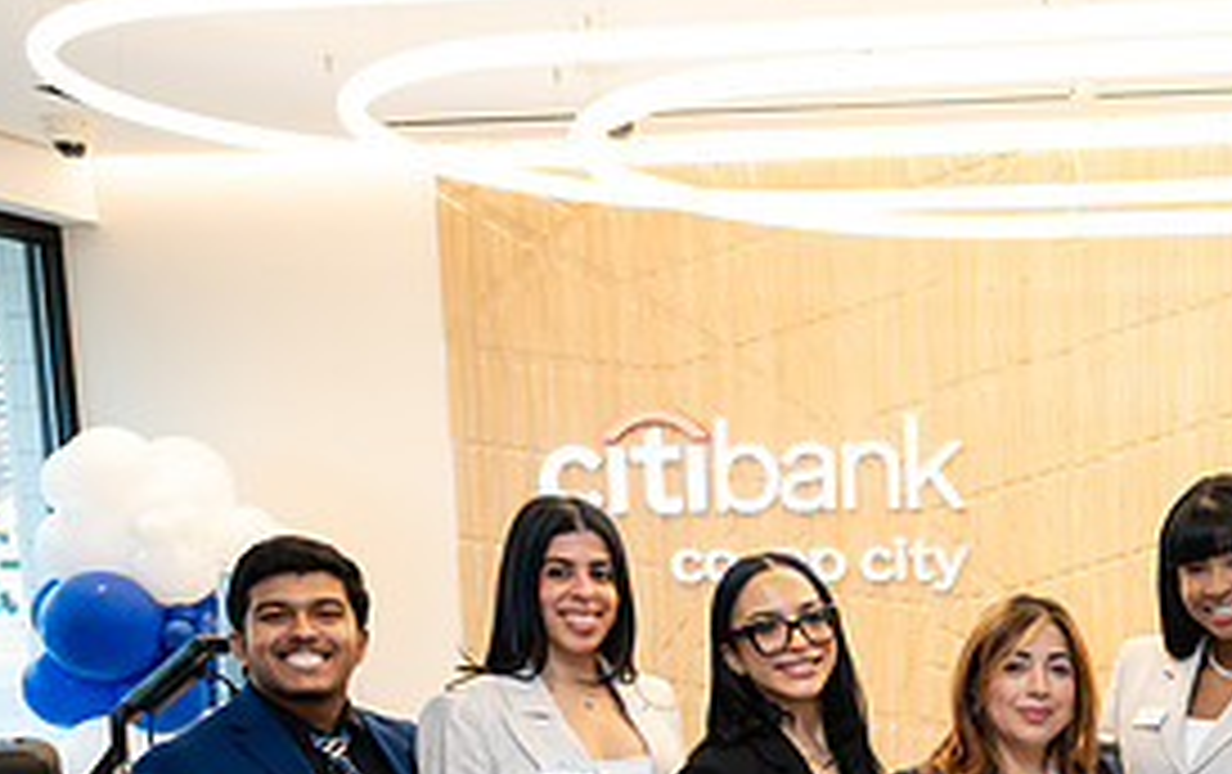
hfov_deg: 33.3
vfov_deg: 21.9
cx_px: 1169
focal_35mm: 57
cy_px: 803
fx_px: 1916
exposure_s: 1/160
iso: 400
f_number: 3.2
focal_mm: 25.5
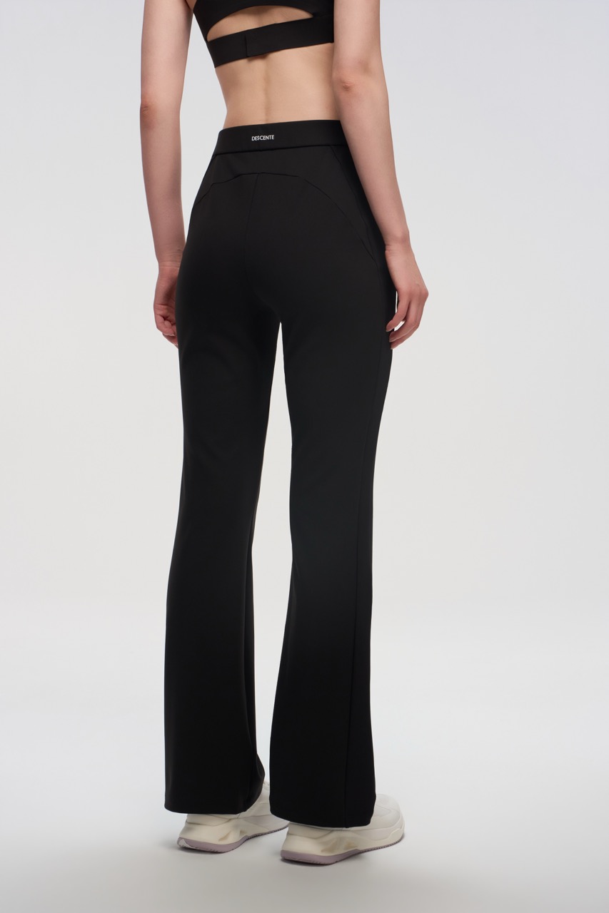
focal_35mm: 63
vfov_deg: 31.9
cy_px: 456
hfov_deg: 21.6
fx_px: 1599
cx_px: 304
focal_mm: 63
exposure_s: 1/400
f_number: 9
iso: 250
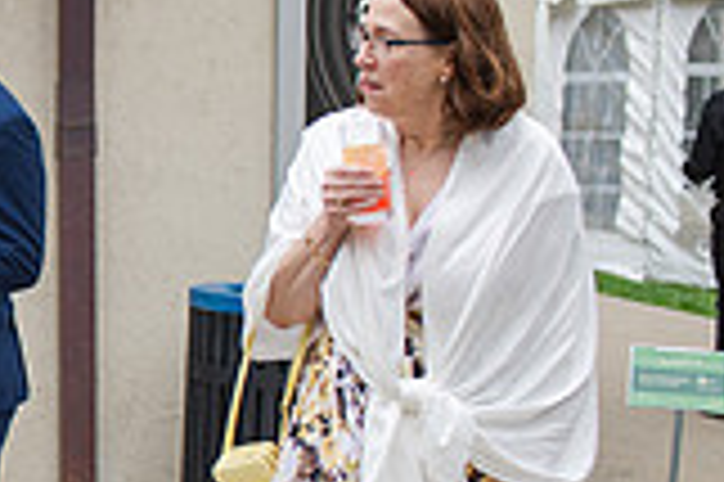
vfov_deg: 10.9
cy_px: 279
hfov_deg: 14.5
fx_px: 2531
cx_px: -549
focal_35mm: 126
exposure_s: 1/400
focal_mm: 35
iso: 110
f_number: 3.2
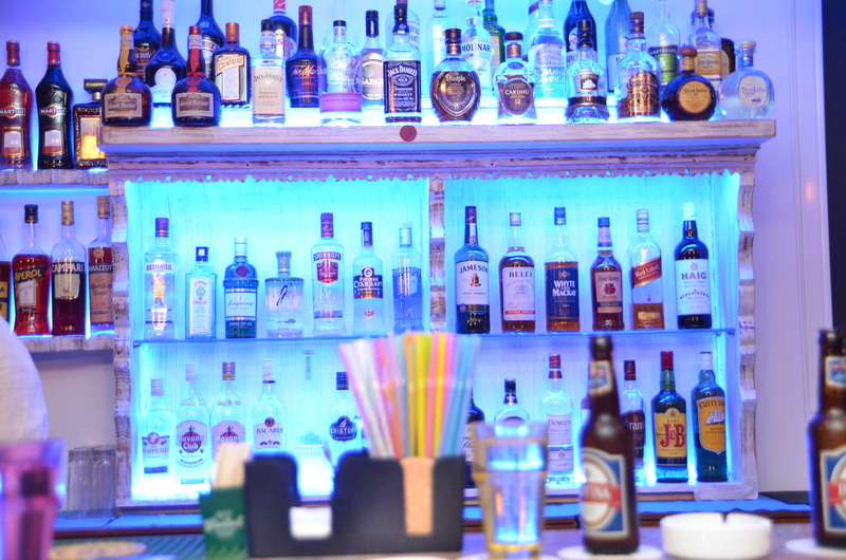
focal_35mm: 51
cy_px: 280
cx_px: 423
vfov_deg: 26.4
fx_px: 1196
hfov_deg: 39.0
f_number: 2.8
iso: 1600
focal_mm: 34
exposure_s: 1/30
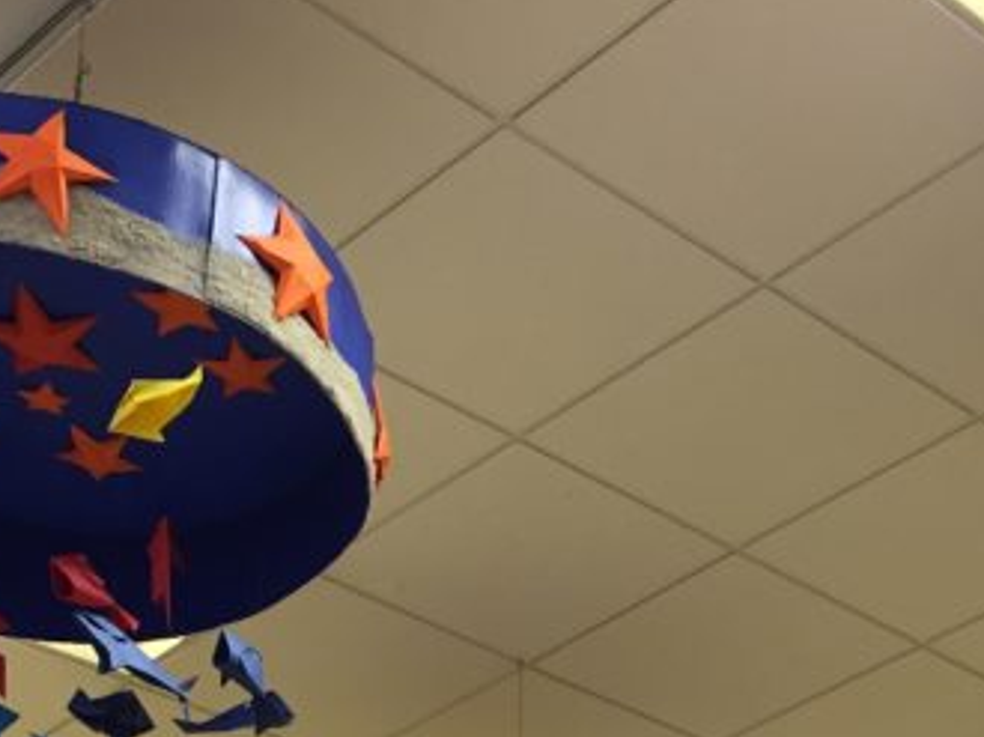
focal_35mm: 90
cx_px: 573
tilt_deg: +22.1
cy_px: 1125
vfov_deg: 15.1
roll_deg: -0.6
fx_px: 2556
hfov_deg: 21.8
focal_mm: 4.15
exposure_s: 1/33
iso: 50
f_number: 2.2
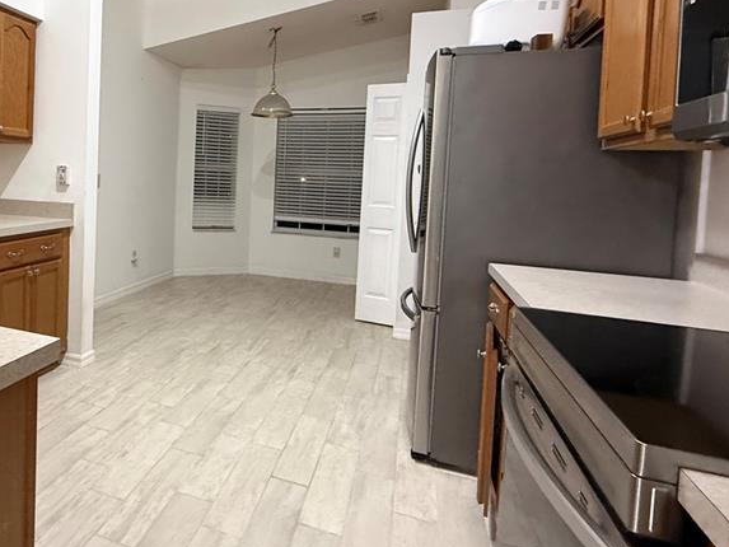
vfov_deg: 54.1
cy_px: 196
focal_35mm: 25
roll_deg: -2.9
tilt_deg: -1.9
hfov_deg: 65.2
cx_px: 182
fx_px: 527
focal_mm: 2.22
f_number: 2.2
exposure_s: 1/60
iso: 640
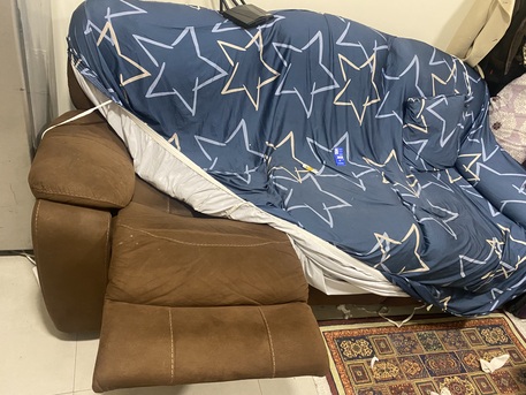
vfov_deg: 53.1
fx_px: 395
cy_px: 198
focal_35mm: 26
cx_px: 263
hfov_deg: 67.3
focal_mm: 4.25
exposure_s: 1/50
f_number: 1.8
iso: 400
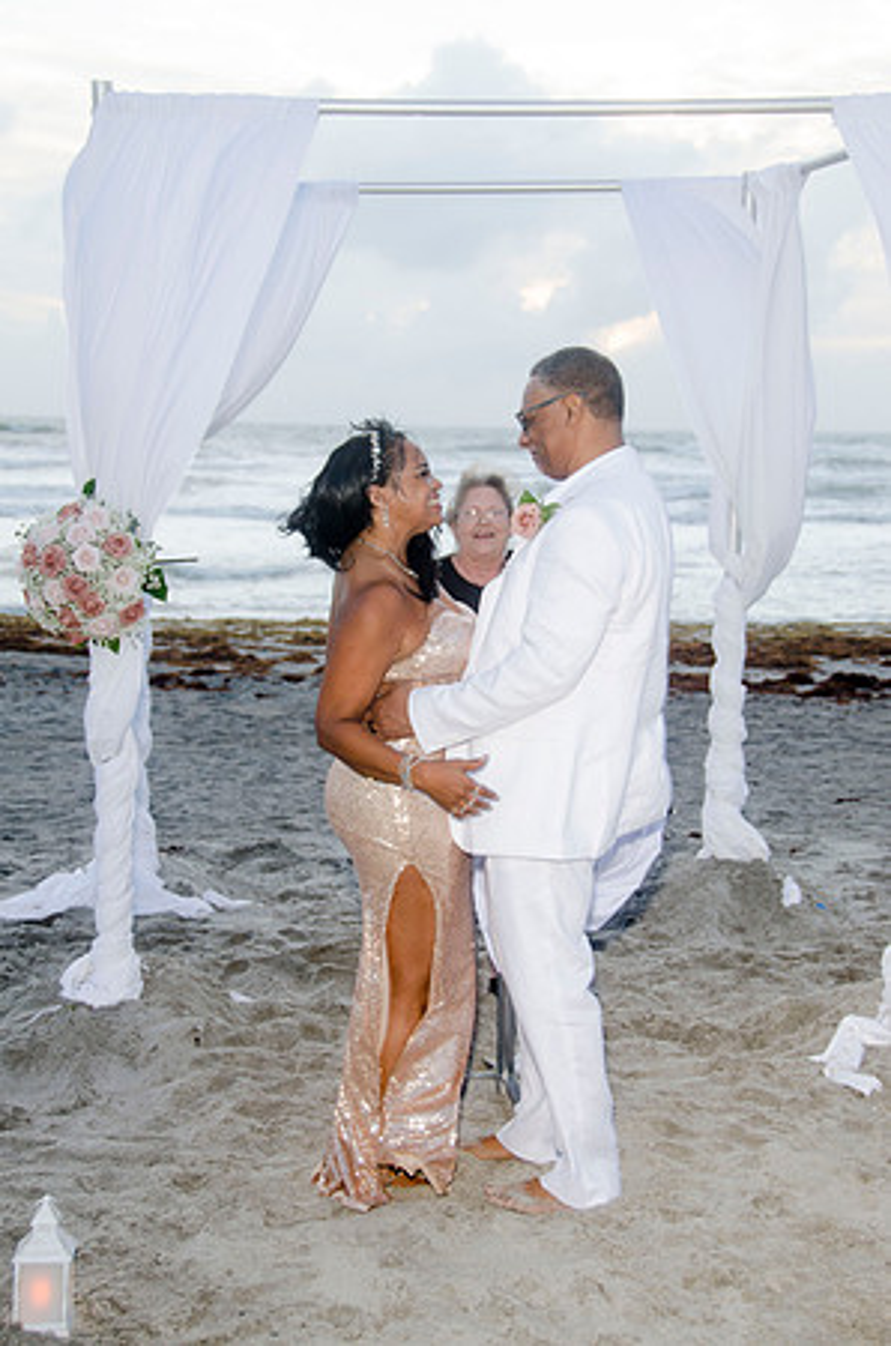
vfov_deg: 33.5
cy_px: 673
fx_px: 2238
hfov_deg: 22.5
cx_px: 446
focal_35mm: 60
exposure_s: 1/60
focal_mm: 40
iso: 200
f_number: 5.6
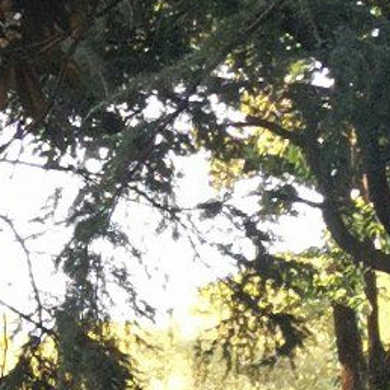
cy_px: 350
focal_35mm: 243
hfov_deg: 6.2
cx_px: -1060
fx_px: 3097
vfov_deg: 7.2
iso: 125
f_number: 1.8
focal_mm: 4.75
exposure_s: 1/100
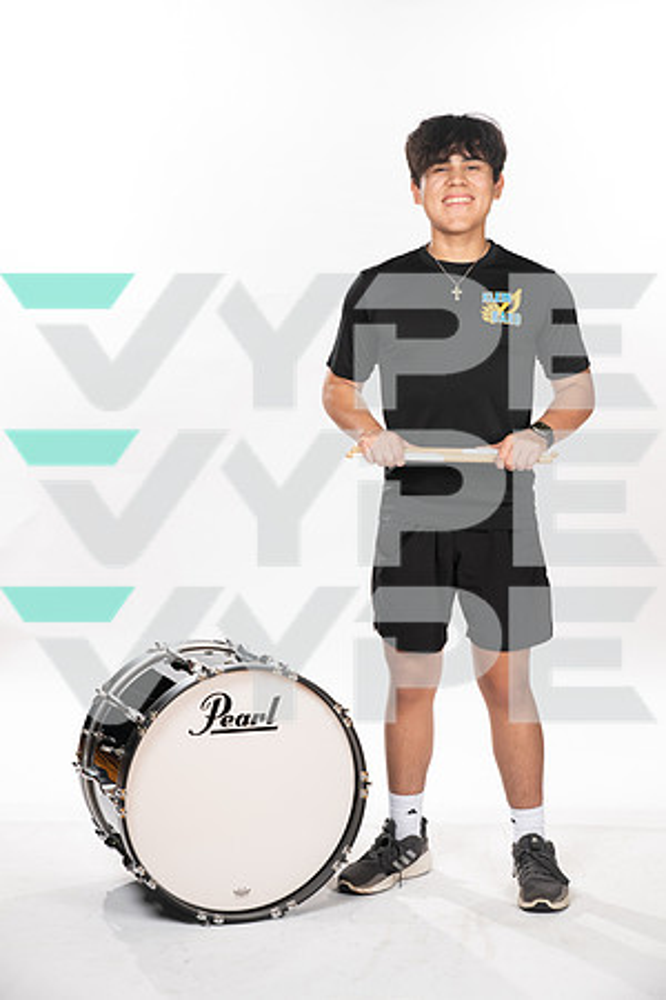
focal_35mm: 60
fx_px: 1665
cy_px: 500
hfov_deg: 22.6
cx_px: 333
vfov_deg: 33.4
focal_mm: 60
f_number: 7.1
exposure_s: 1/320
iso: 800
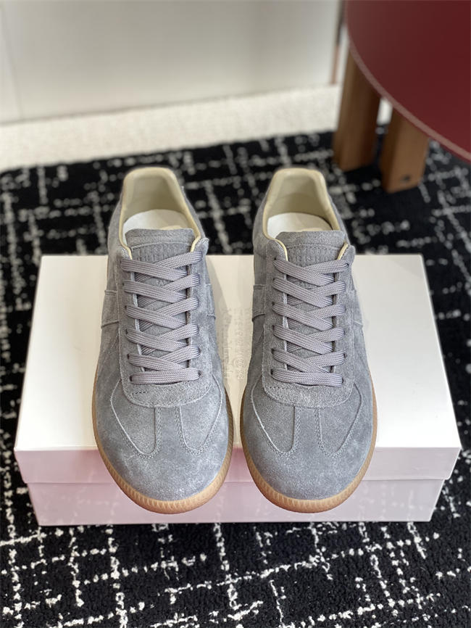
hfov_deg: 28.0
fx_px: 943
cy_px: 314
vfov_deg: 36.8
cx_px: 236
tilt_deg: -48.1
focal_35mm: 52
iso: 50
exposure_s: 1/122
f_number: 2
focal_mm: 6
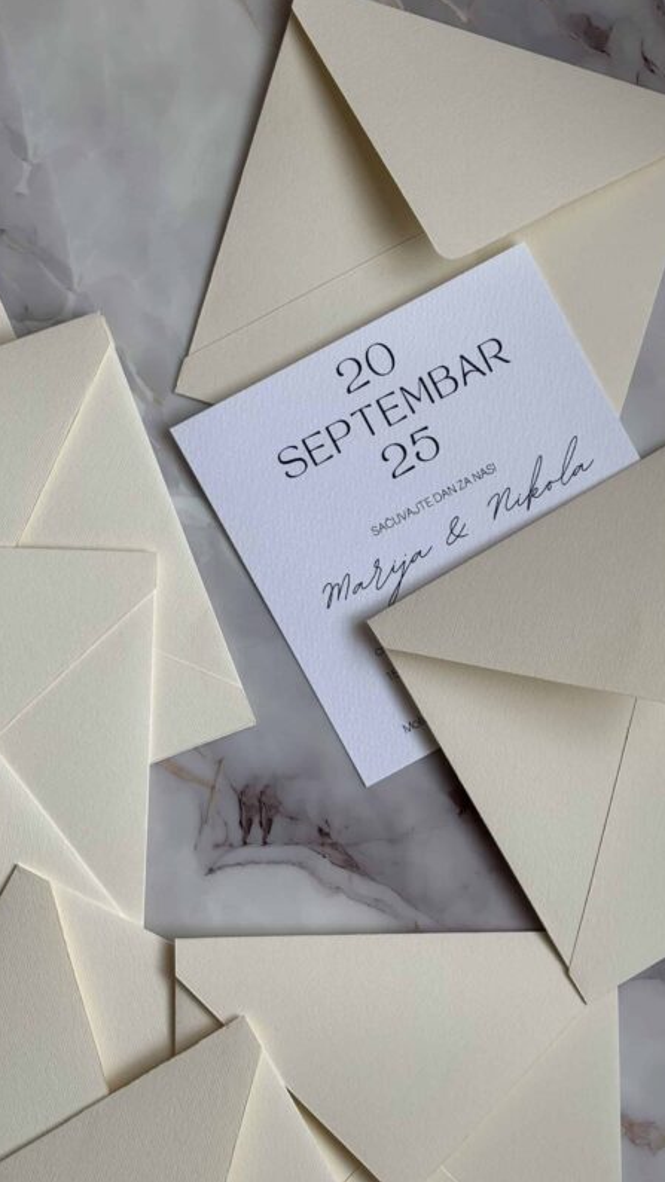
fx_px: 1787
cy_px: 589
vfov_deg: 36.6
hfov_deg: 21.1
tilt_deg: -85.5
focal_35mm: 57
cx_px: 385
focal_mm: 5.96
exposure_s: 1/121
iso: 32
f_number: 1.6
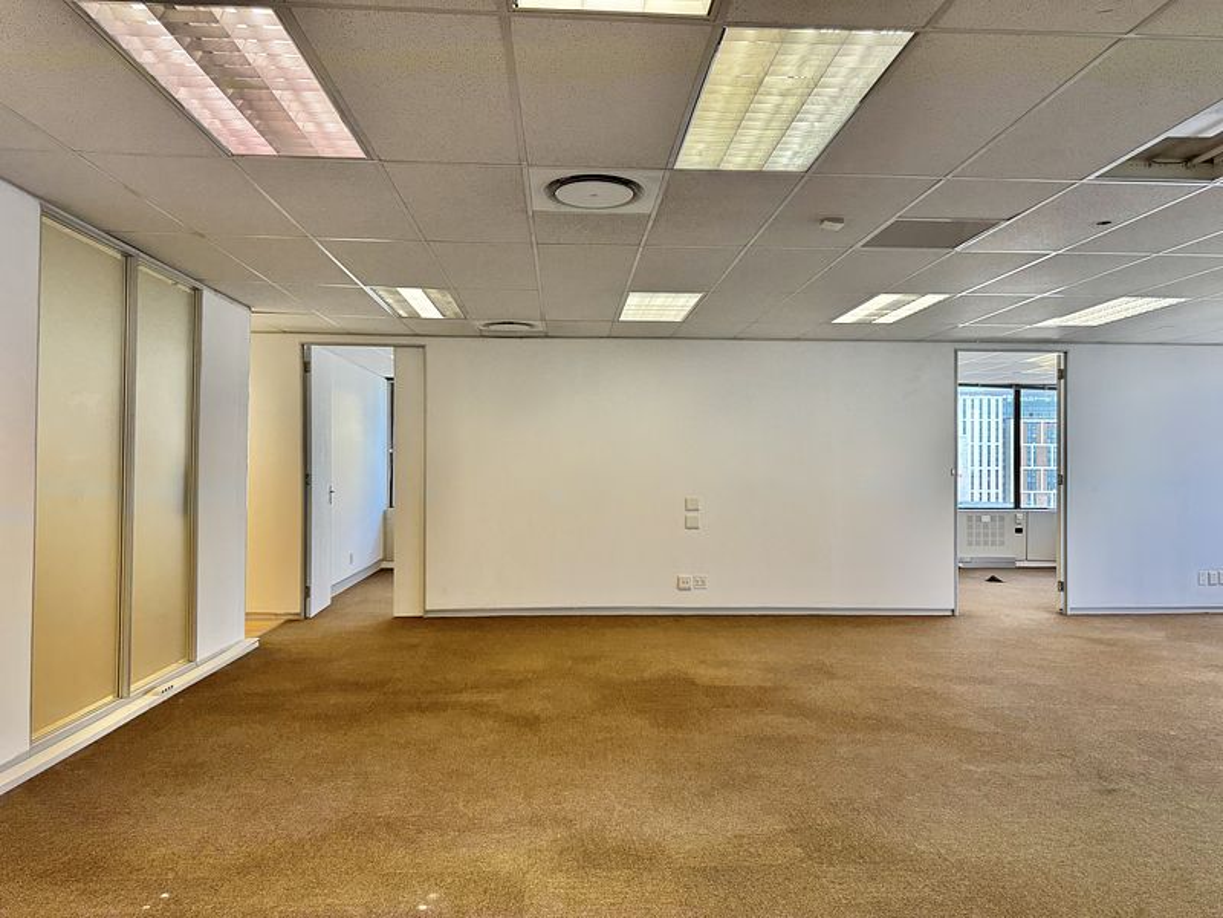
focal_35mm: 24
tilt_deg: +0.5
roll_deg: -0.6
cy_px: 459
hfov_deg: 71.6
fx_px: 848
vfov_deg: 56.8
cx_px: 612
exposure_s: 1/100
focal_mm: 6.76
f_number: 1.78
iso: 125
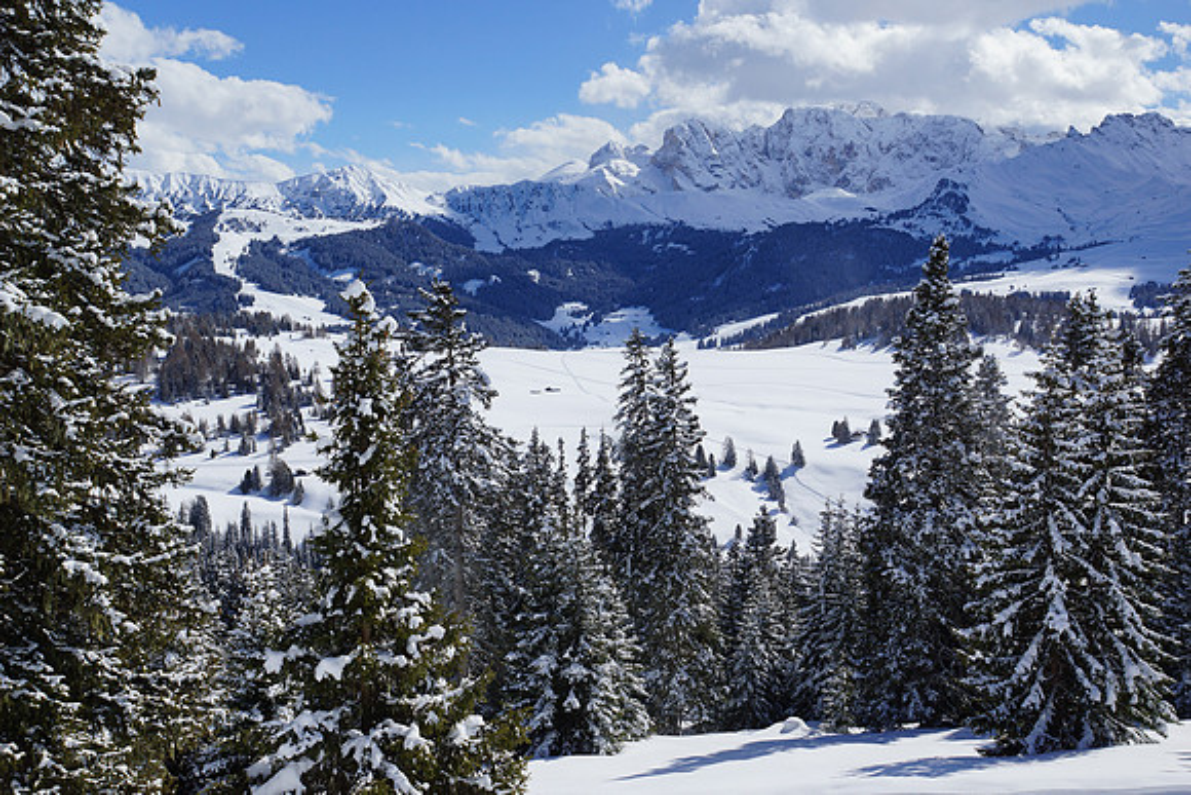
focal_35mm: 36
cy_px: 398
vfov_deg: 36.9
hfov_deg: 53.1
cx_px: 596
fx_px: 1191
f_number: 9
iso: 100
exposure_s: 1/640
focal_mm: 24
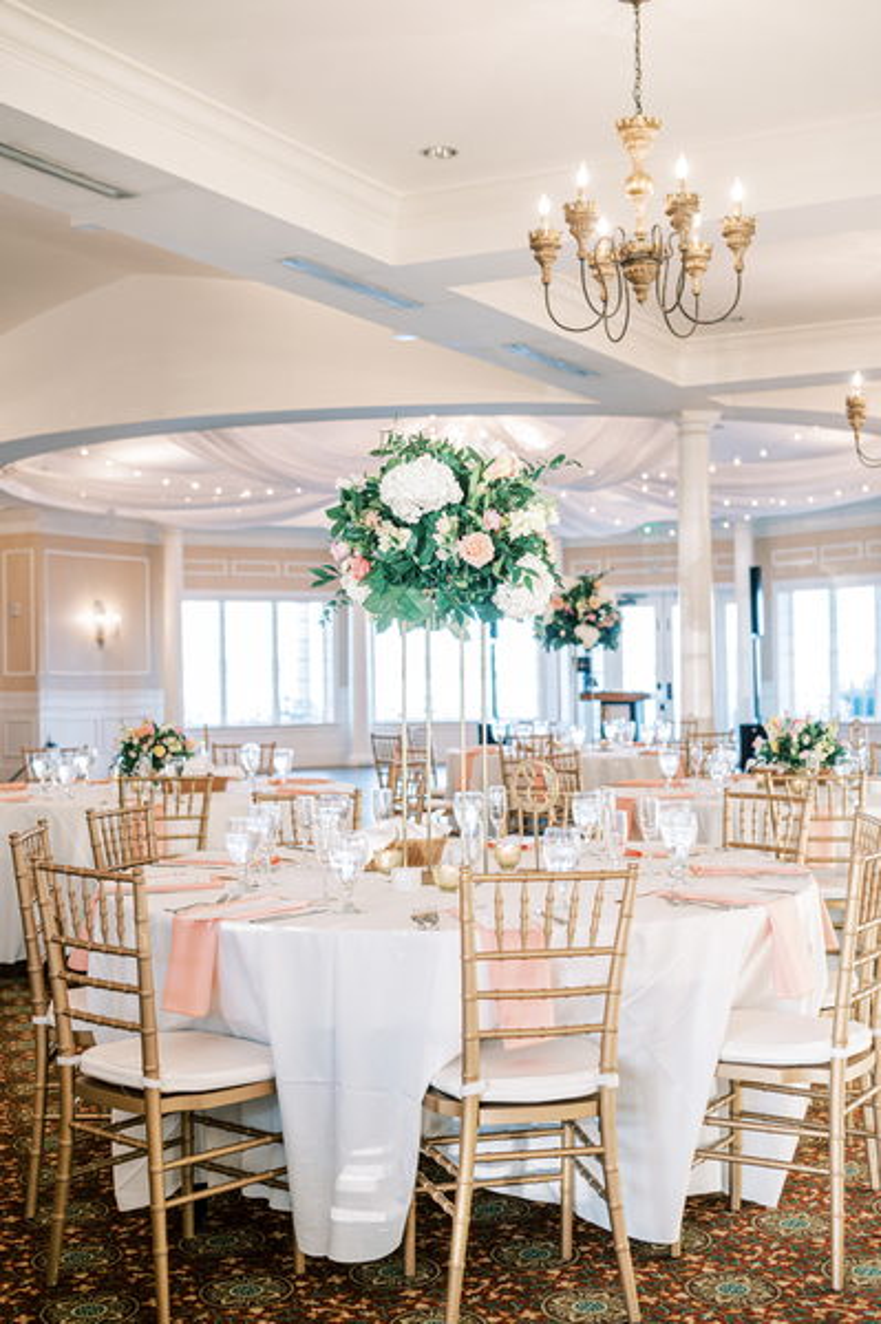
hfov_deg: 33.3
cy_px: 662
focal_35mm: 40
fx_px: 1471
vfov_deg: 48.5
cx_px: 440
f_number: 3.2
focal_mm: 40
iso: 1250
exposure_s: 1/160
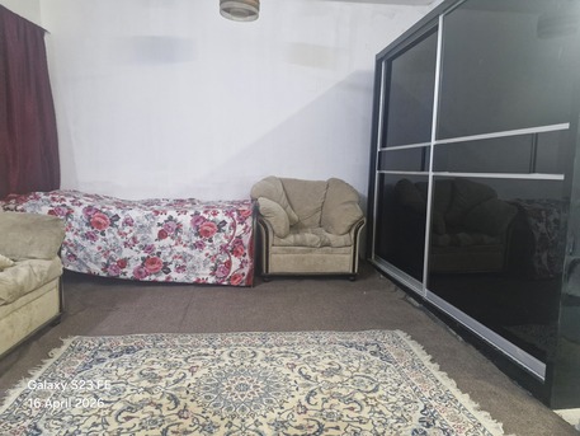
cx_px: 290
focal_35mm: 23
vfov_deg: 58.9
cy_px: 218
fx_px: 385
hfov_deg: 73.9
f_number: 1.8
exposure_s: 1/40
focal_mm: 5.54
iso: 640
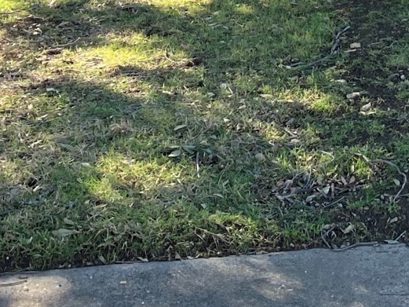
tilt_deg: +2.2
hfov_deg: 17.2
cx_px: 467
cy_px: -274
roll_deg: -1.0
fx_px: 1300
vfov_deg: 12.2
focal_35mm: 110
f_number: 1.8
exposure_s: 1/354
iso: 32
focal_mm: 3.99
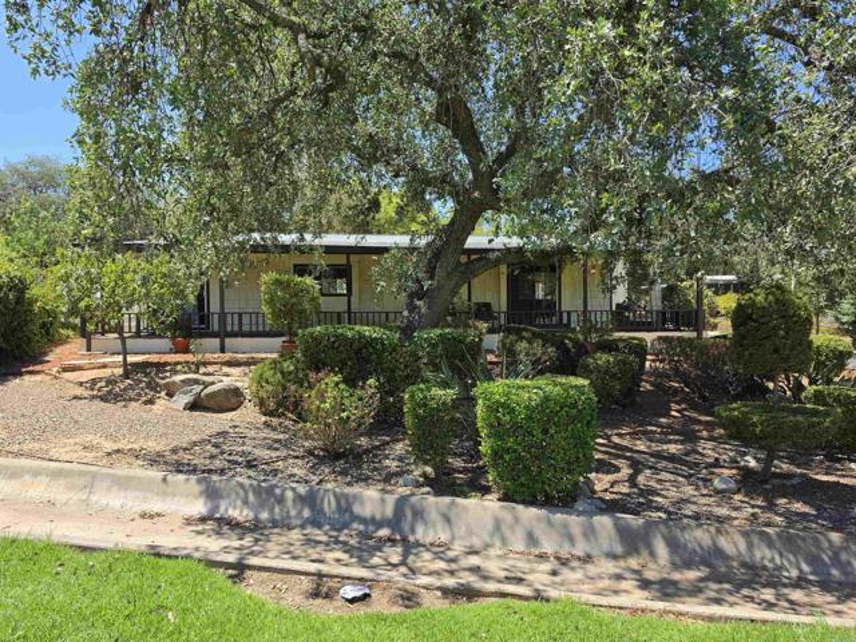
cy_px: 321
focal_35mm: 23
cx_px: 428
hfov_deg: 73.9
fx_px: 569
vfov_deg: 58.9
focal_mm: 6.5
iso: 64
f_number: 1.4
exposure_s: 1/2882
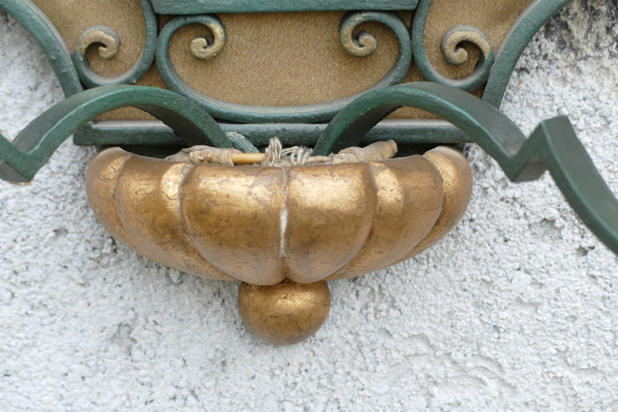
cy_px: 206
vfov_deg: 5.8
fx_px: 4034
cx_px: 309
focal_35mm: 235
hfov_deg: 8.8
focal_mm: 85.83
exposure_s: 1/100
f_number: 4
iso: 160
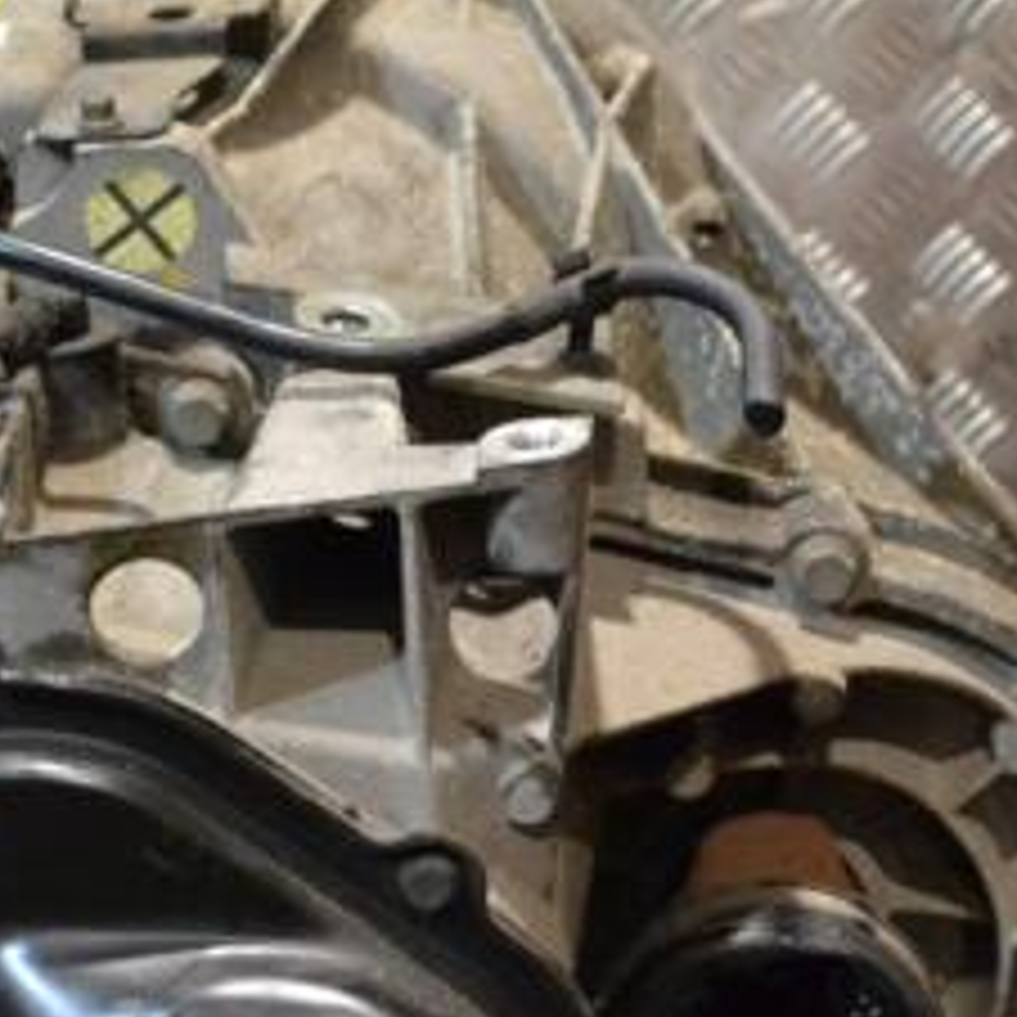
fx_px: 3822
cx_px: 216
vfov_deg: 15.1
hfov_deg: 15.1
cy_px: 666
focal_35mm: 115
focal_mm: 34
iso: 3200
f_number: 5
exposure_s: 1/100
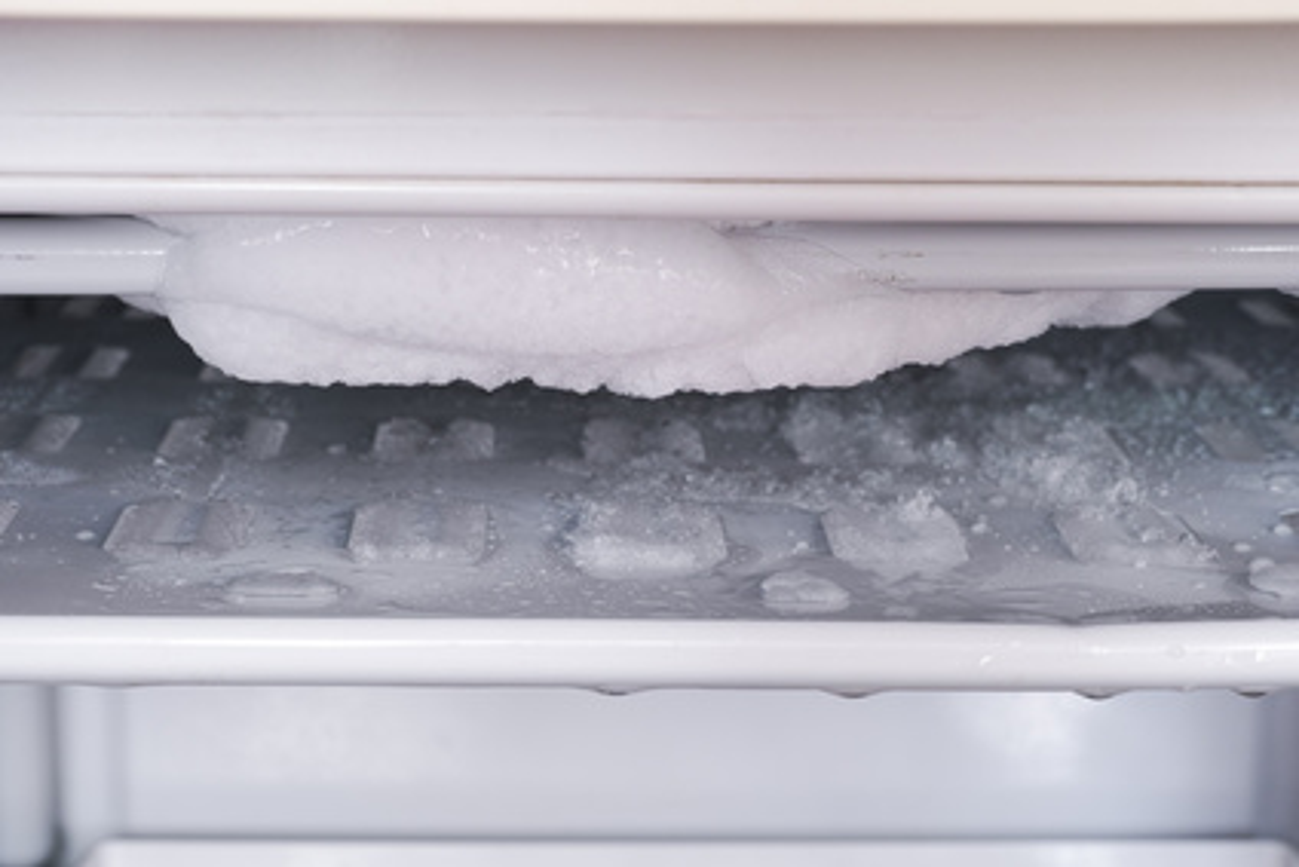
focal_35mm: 75
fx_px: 2707
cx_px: 650
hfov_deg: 27.0
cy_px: 434
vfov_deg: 18.2
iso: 100
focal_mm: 50
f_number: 11
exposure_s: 1/6
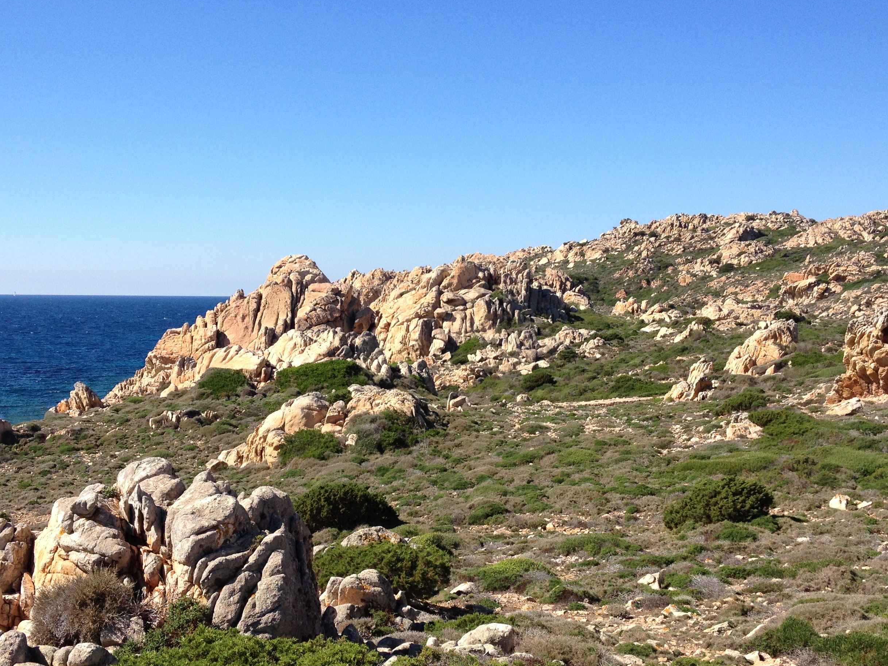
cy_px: 396
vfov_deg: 30.8
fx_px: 1206
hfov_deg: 40.4
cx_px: 450
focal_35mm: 47
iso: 64
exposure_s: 1/1381
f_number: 2.4
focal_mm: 4.28
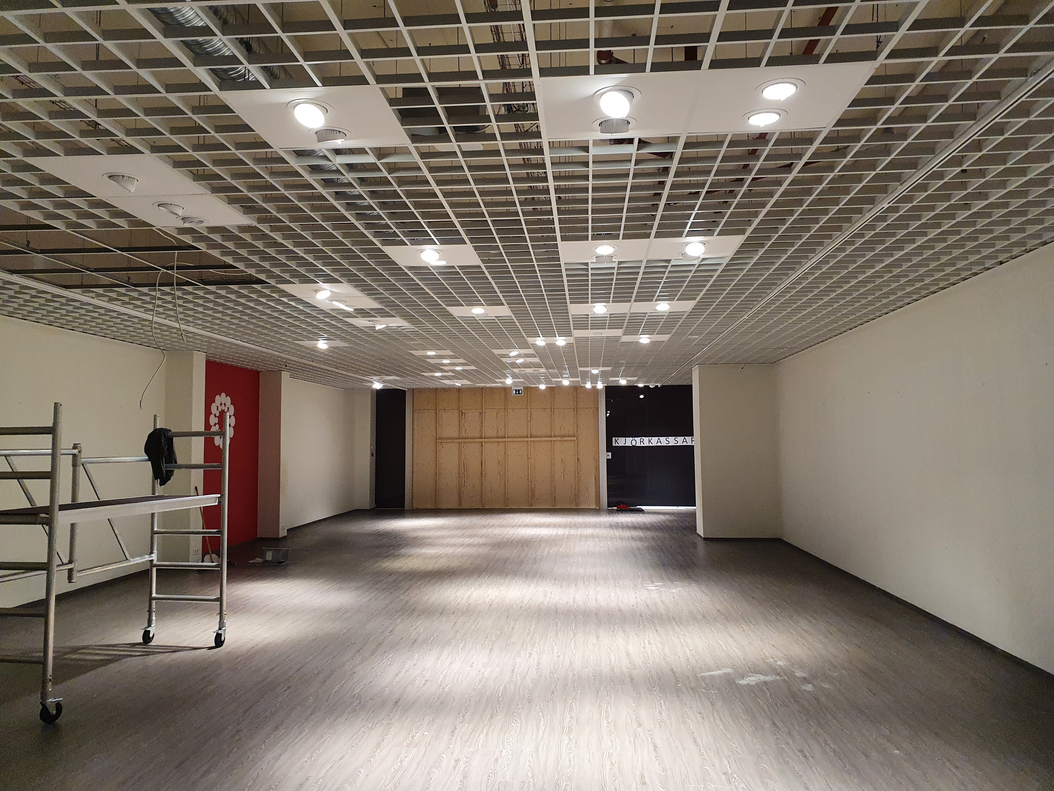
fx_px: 792
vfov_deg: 53.1
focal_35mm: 26
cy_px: 396
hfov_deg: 67.3
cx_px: 527
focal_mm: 4.32
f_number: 2.4
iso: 250
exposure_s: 1/100
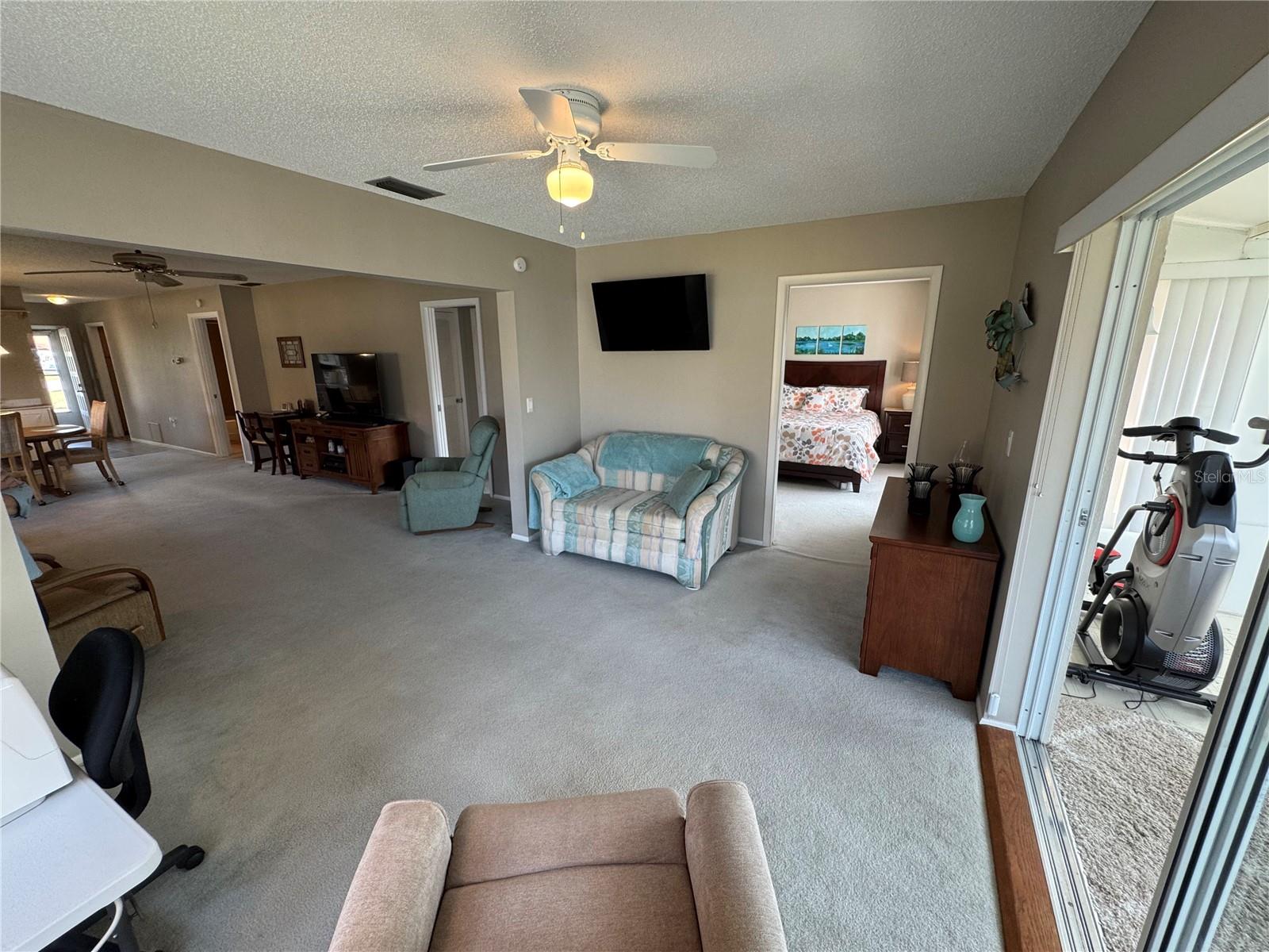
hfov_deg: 102.1
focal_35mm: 14
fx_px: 513
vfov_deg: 85.7
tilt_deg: -15.2
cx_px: 634
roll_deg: +0.2
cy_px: 476
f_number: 2.2
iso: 125
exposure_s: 1/120
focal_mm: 2.22
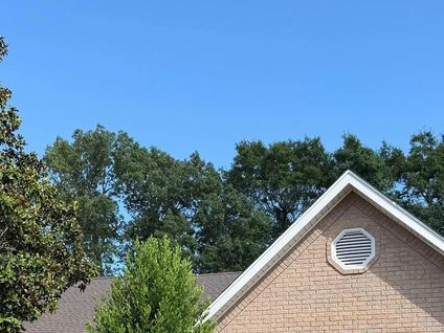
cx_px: 166
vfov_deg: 24.1
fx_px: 744
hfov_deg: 33.1
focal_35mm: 58
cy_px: 334
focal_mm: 6.76
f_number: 1.78
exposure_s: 1/2053
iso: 80
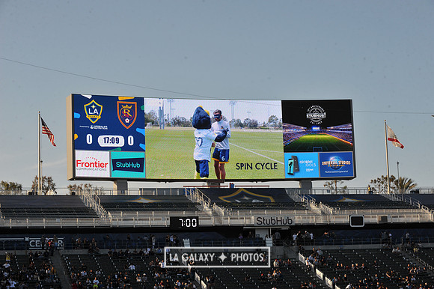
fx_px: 1084
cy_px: 144
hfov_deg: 22.6
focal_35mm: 90
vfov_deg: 15.2
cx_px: 217
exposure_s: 1/500
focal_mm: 90
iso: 400
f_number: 11
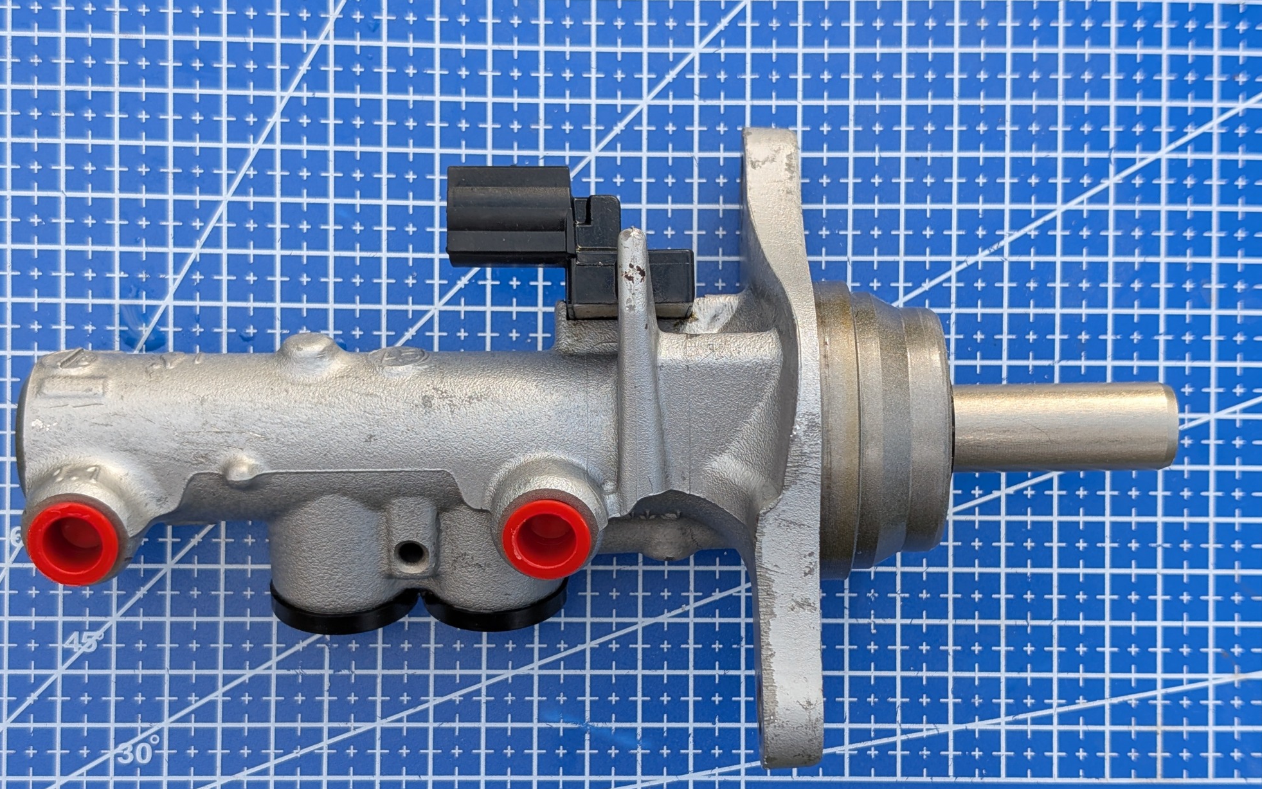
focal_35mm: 53
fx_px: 1823
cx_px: 625
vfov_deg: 24.4
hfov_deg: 38.2
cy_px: 464
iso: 23
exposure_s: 1/277
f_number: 1.68
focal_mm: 6.9
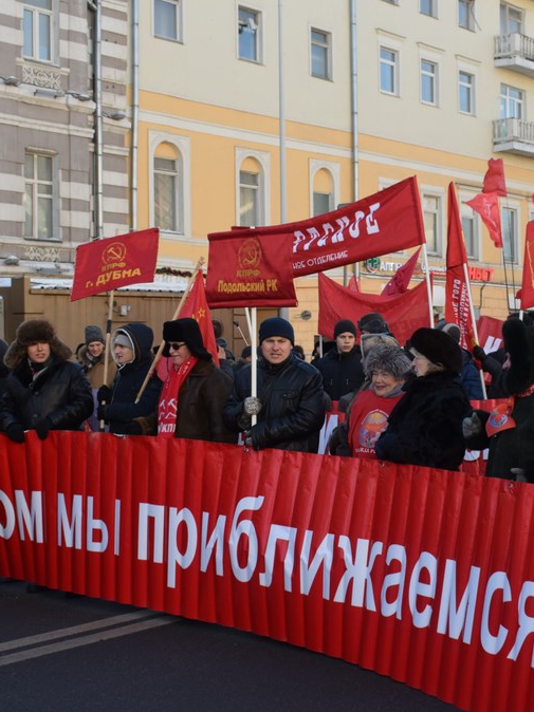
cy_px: 352
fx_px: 1173
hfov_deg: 25.5
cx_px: 368
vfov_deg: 33.8
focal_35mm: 57
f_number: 8
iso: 360
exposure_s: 1/250
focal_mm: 26
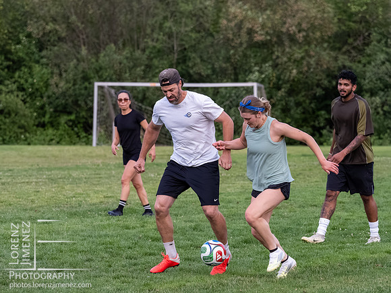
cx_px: 196
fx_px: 3389
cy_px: 146
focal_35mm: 300
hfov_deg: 6.6
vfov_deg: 5.0
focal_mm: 150
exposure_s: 1/1000
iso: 4000
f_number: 5
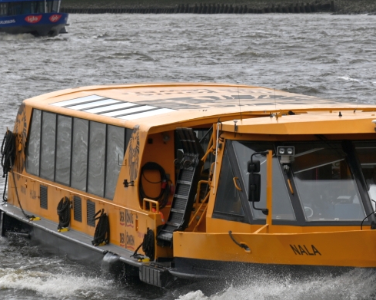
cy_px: 144
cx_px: 271
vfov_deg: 6.6
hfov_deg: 8.2
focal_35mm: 236
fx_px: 2626
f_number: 6.3
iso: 100
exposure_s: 1/640
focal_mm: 120
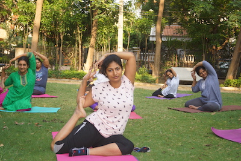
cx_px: 120
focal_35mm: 52
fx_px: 351
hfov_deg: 37.9
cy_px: 80
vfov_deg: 25.7
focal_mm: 35
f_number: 4.5
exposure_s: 1/160
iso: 160
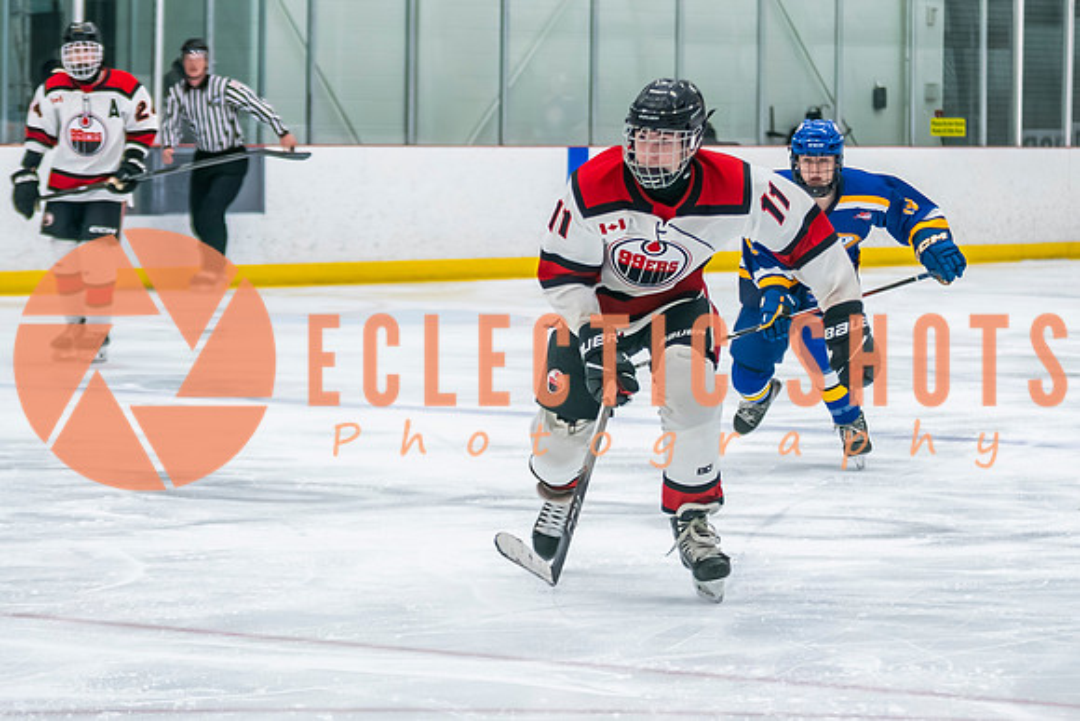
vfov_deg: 7.8
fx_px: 5308
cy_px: 323
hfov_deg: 11.6
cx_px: 604
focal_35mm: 177
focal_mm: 80
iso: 1600
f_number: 2.8
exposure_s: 1/640
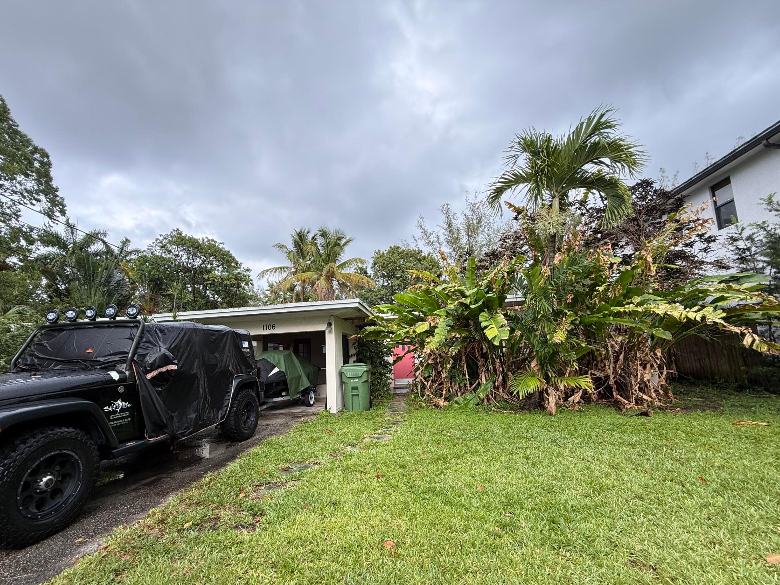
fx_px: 338
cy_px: 313
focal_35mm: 15
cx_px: 371
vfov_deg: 81.6
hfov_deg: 98.1
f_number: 2.2
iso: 64
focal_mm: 2.22
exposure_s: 1/119
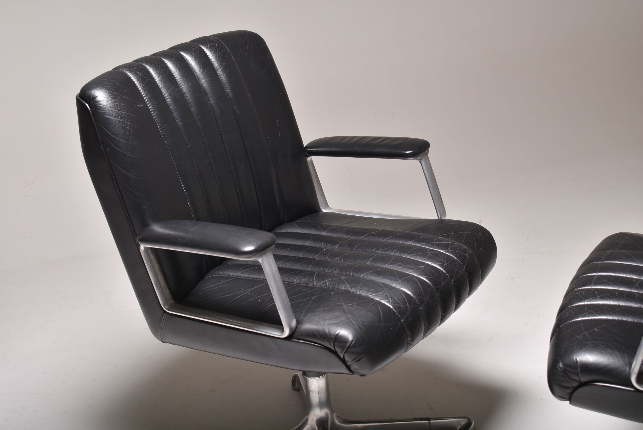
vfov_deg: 22.7
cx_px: 322
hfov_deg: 33.4
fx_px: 1072
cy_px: 215
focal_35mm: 60
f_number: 5.6
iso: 100
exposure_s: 1/200
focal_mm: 40
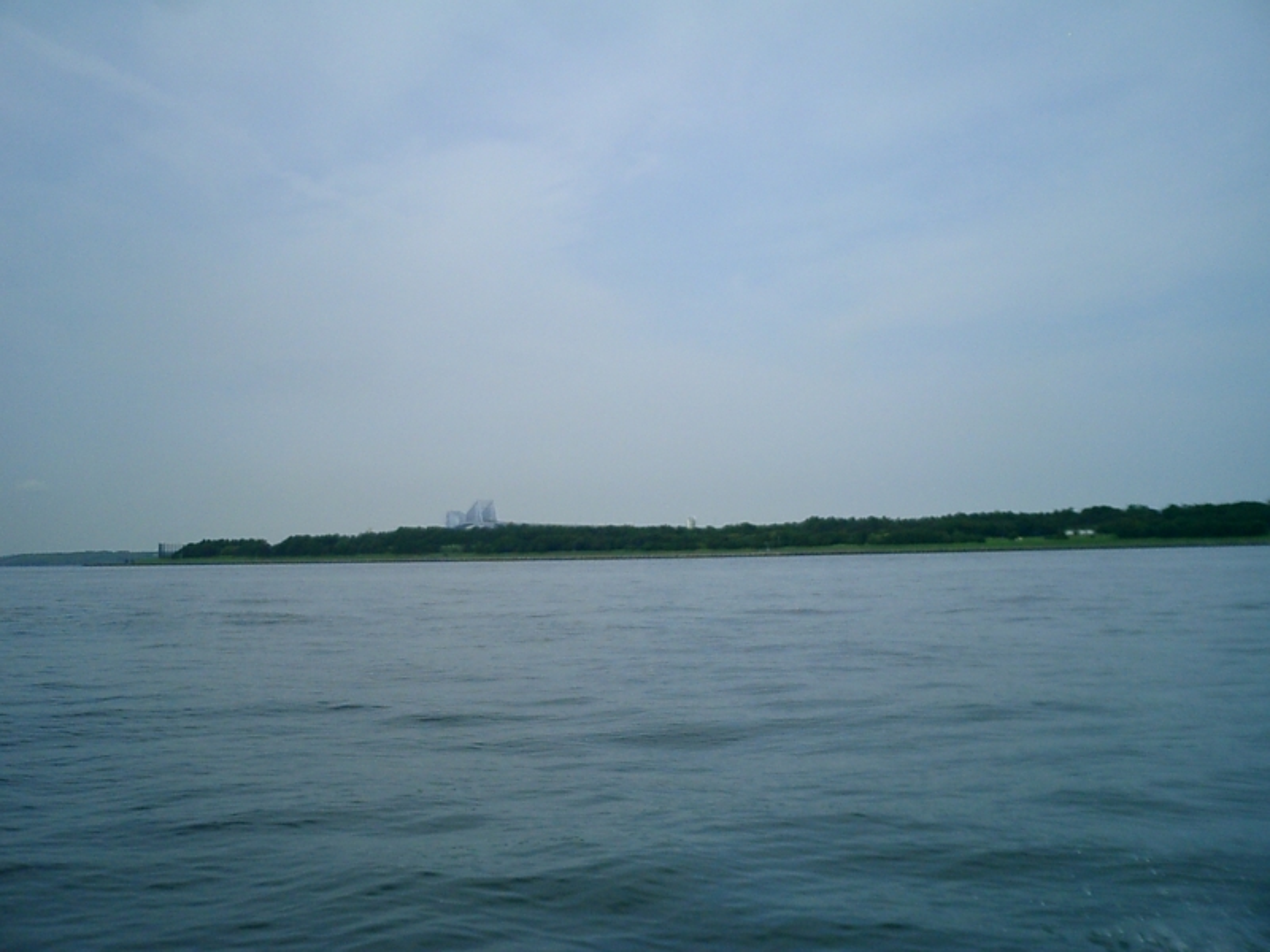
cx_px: 635
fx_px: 1321
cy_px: 476
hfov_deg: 51.4
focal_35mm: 36
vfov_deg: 39.7
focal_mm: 7.5
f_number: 3.2
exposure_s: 1/3200
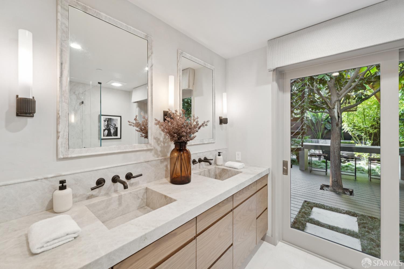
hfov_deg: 104.3
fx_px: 157
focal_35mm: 14
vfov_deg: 81.2
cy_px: 134
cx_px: 202
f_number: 5.6
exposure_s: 1/40
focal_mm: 14
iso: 640
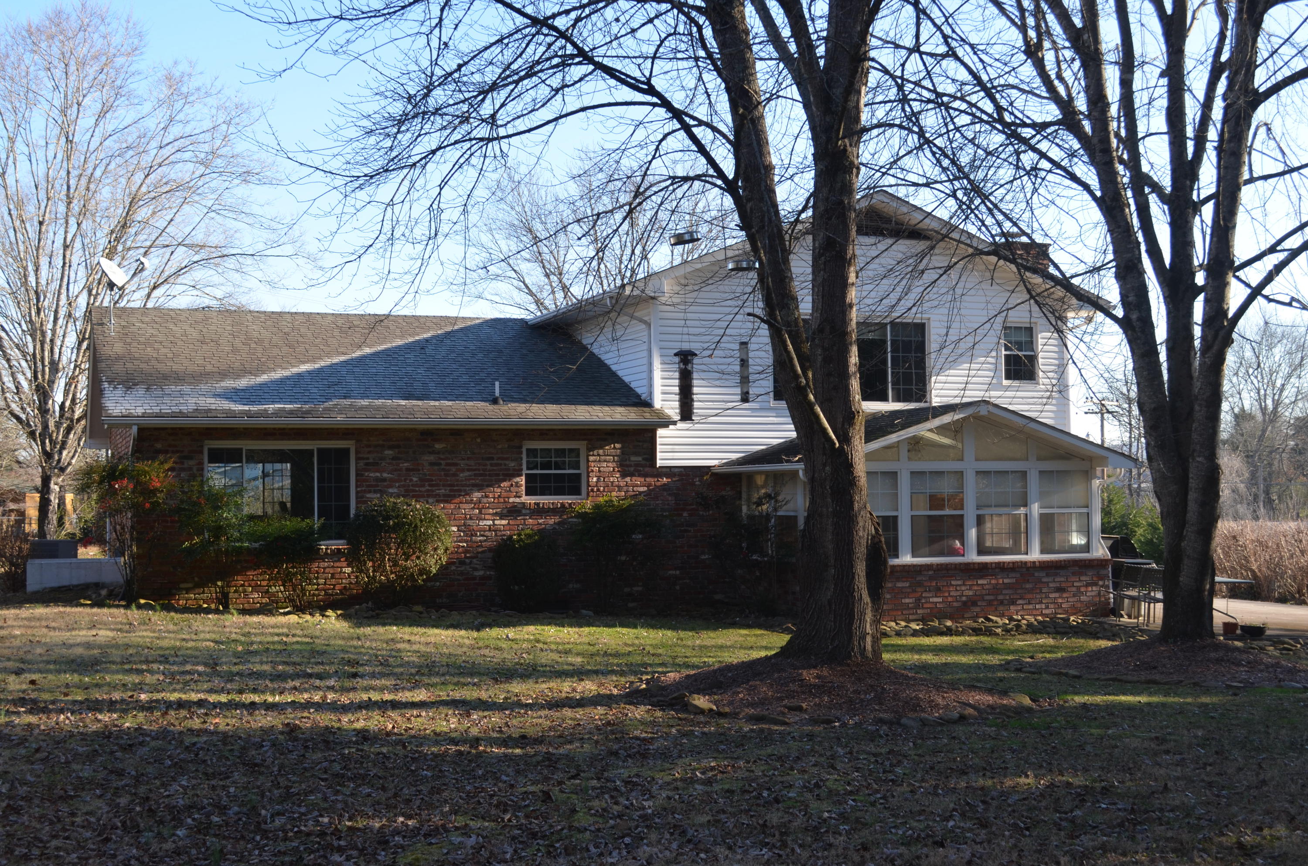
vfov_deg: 30.7
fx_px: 1577
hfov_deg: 45.0
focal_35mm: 44
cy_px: 433
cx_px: 654
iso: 200
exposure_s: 1/200
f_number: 7.1
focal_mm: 29
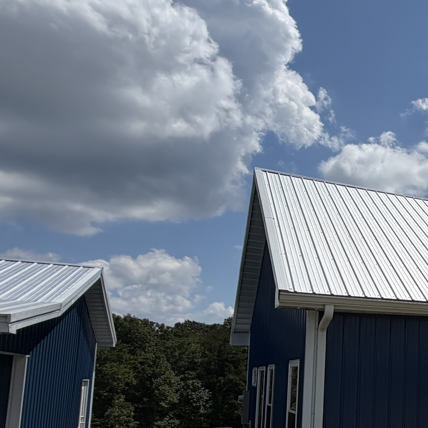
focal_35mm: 39
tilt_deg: +6.4
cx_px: 588
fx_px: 546
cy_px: 308
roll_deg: +1.0
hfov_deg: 30.8
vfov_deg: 41.8
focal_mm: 2.22
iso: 20
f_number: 2.2
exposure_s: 1/2320
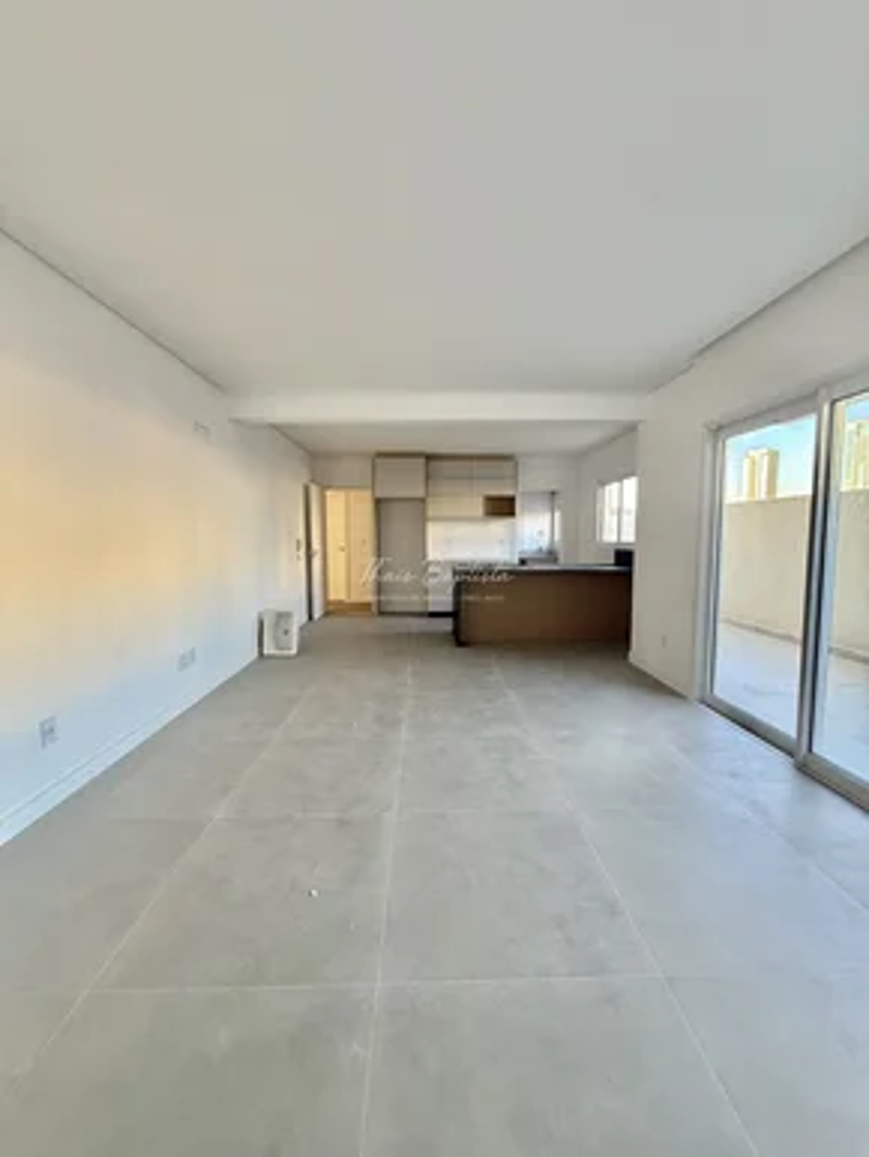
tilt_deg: -5.1
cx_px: 434
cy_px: 578
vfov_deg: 102.0
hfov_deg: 85.7
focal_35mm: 14
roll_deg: -0.5
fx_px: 468
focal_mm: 2.22
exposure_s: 1/99
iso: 200
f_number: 2.2
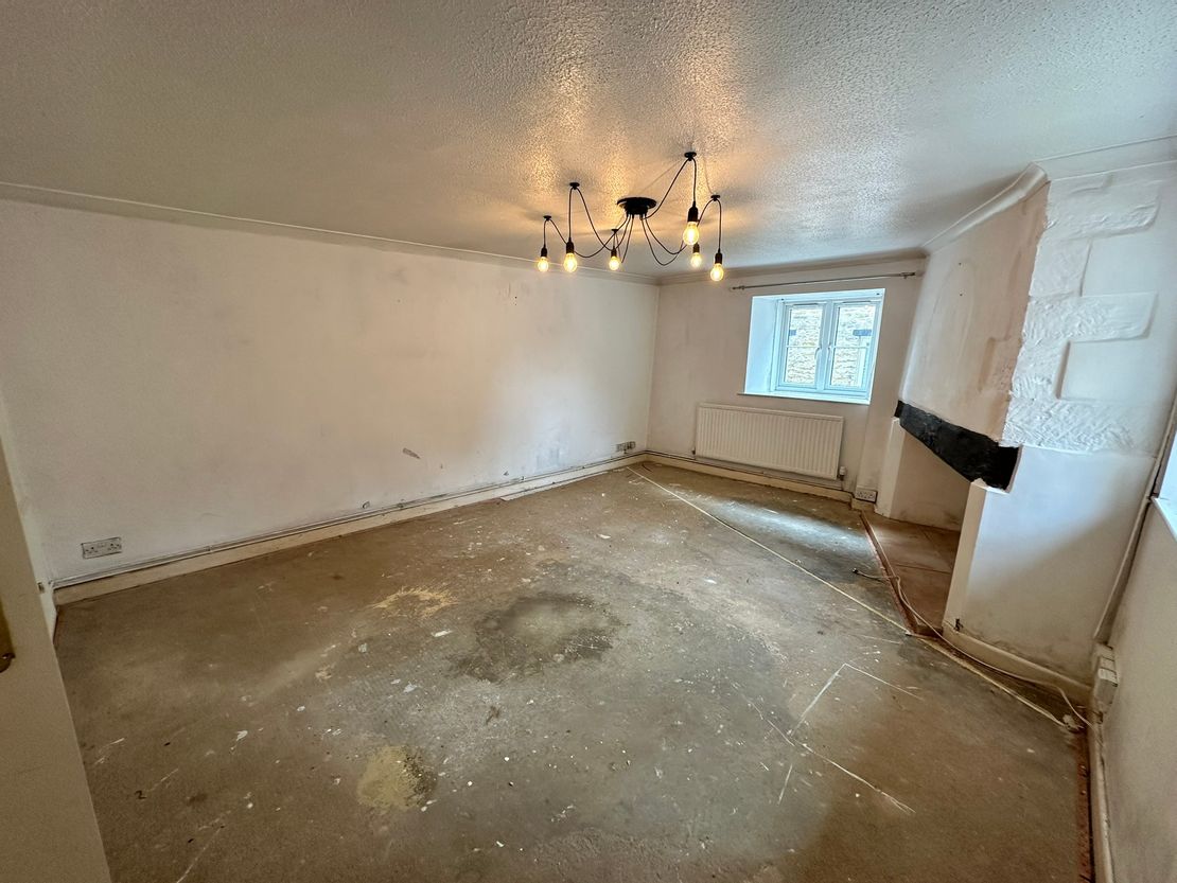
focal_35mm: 14
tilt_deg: -12.2
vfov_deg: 85.7
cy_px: 442
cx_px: 588
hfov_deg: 102.1
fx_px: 476
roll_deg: -0.9
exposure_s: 1/50
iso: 160
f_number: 2.2
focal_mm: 2.22
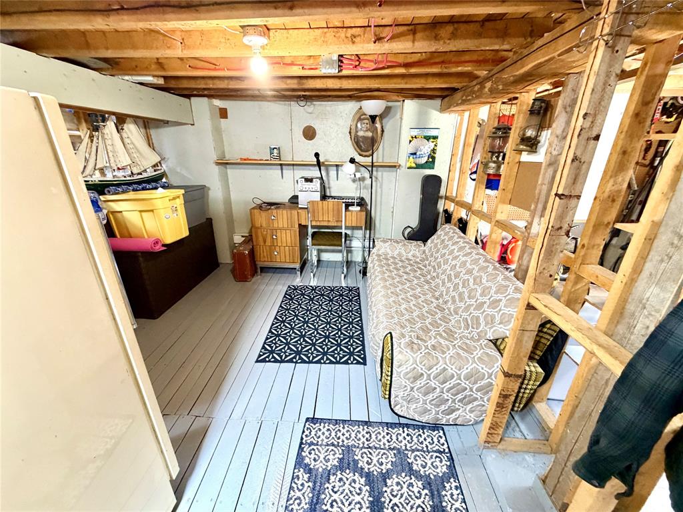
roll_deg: -0.3
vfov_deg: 85.7
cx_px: 342
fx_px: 276
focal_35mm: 14
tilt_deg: -20.6
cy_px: 256
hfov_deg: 102.1
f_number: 2.2
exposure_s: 1/60
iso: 500
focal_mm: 2.22
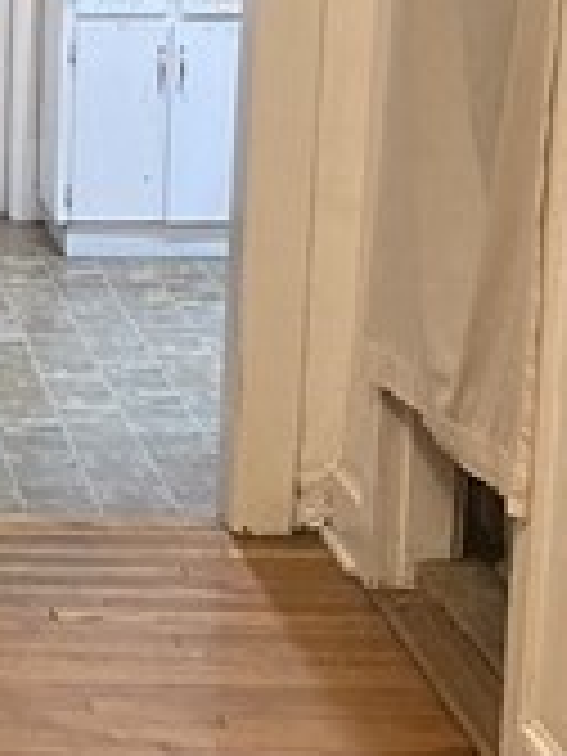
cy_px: 320
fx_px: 2599
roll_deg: +1.4
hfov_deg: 11.6
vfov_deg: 16.5
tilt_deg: -10.8
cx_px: -436
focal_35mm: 119
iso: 400
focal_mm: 4.25
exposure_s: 1/60
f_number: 1.8
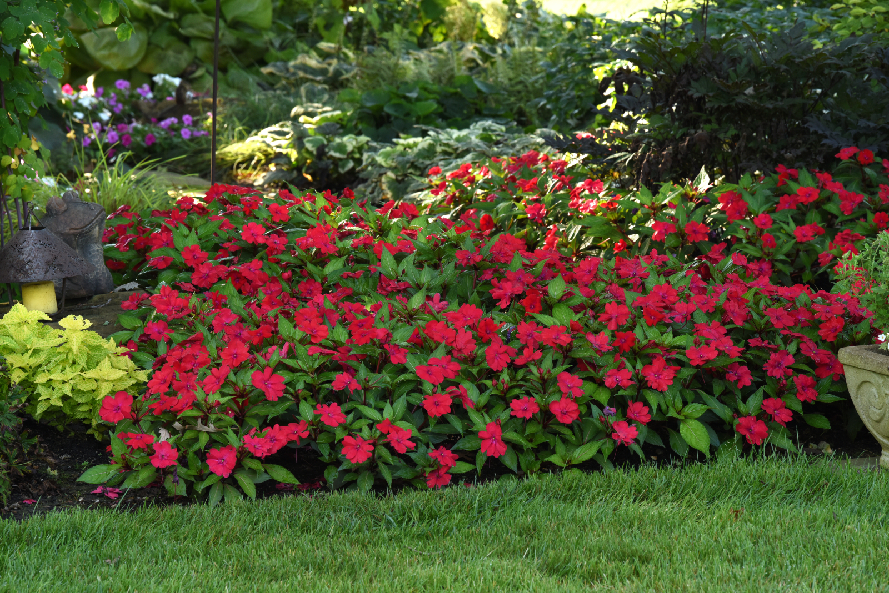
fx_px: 4199
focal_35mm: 170
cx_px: 444
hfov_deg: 12.1
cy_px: 296
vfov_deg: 8.1
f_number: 11
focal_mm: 170
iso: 640
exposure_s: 1/100
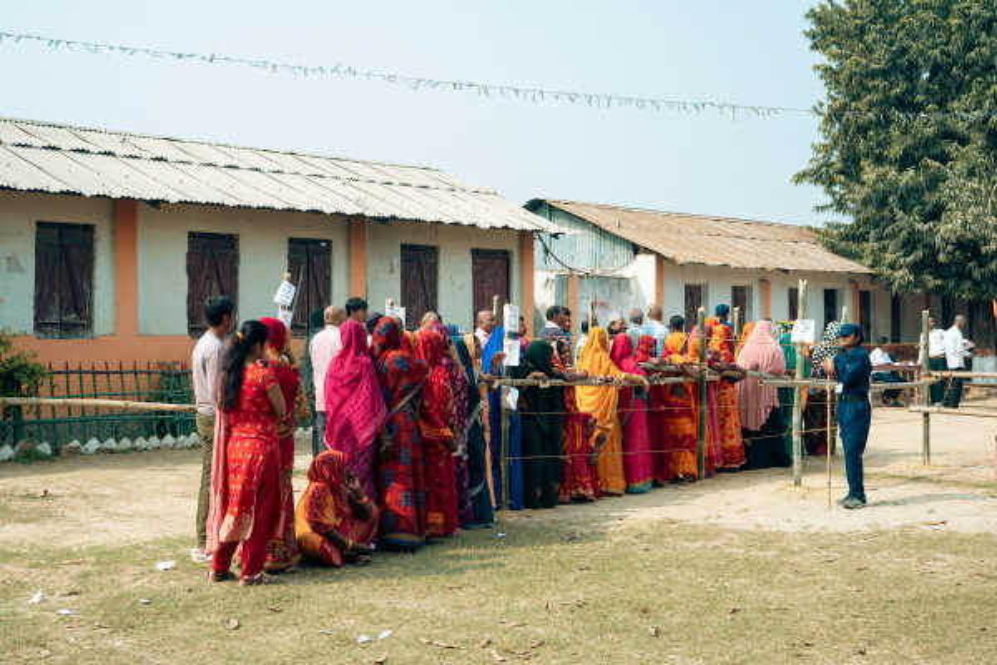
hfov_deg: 39.6
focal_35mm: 50
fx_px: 1385
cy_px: 332
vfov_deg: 27.0
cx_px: 498
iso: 160
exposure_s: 1/200
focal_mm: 50
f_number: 8
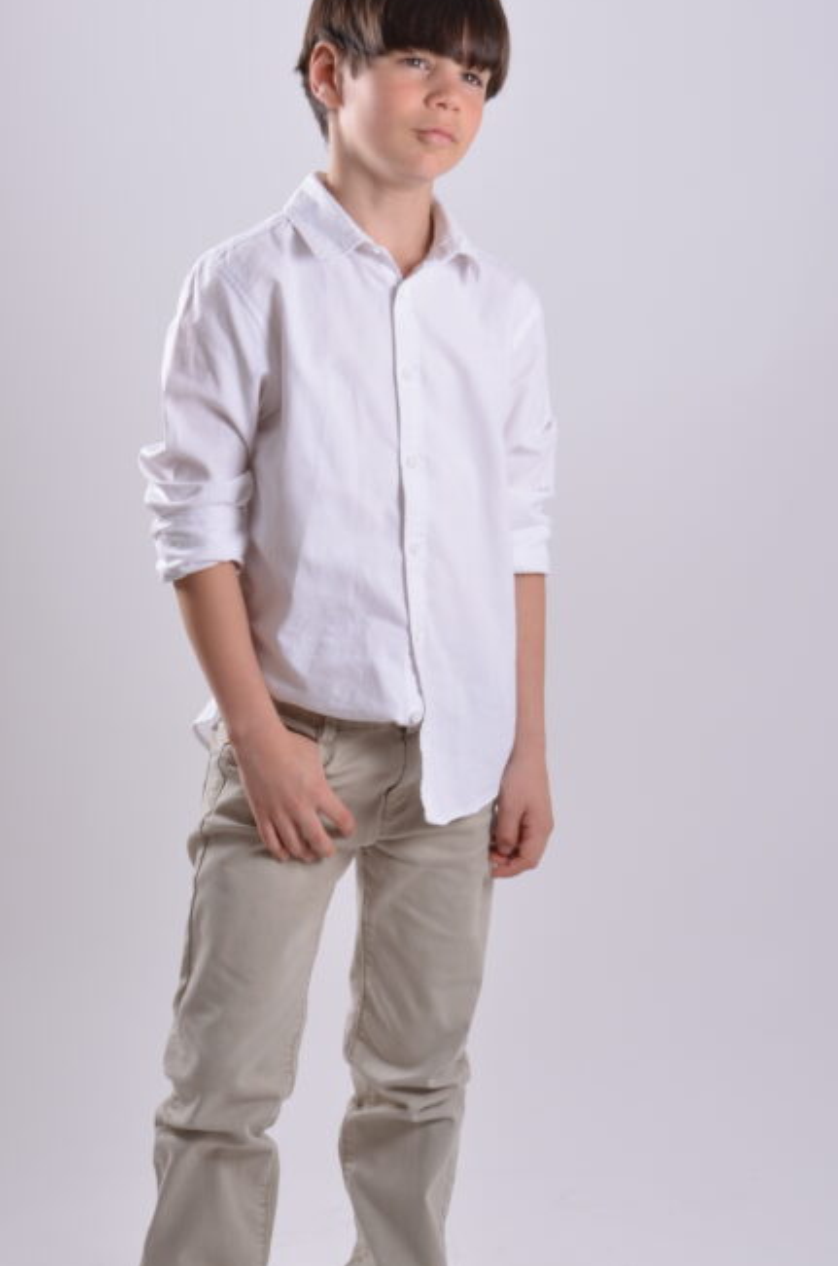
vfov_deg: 15.8
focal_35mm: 130
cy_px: 609
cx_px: 301
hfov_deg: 10.5
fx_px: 4553
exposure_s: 1/160
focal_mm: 55
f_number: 11
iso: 200
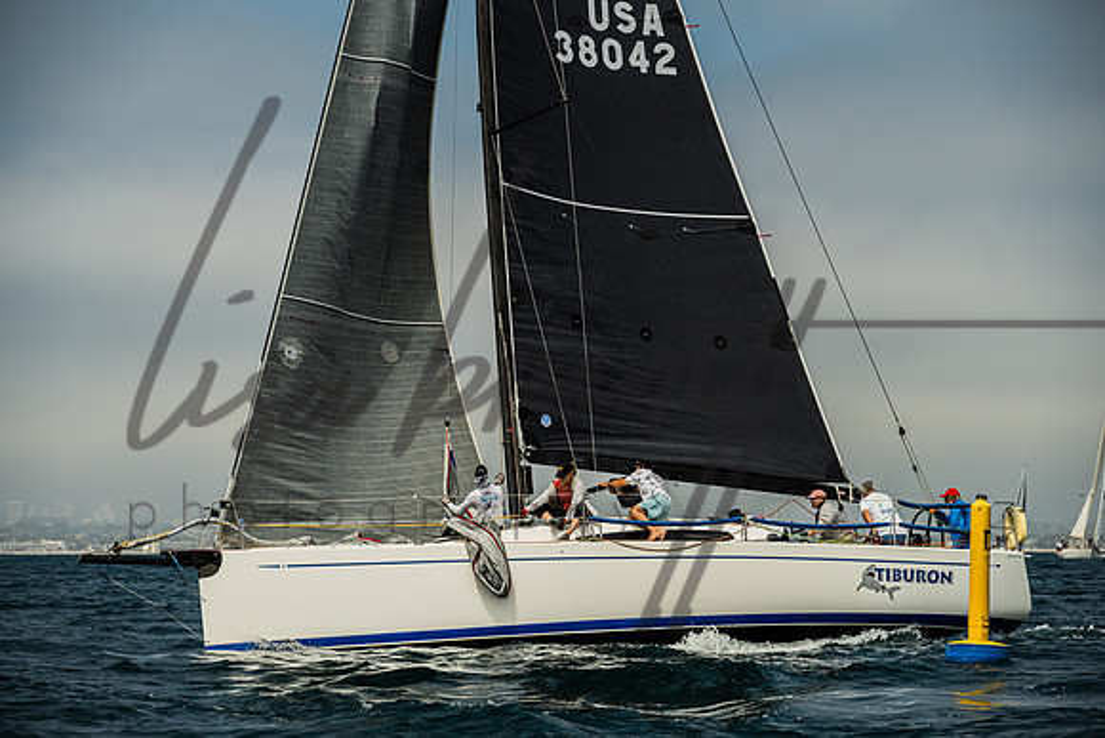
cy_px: 369
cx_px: 552
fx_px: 3991
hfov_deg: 15.8
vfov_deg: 10.6
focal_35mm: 130
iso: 400
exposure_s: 1/1600
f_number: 6.3
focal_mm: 130
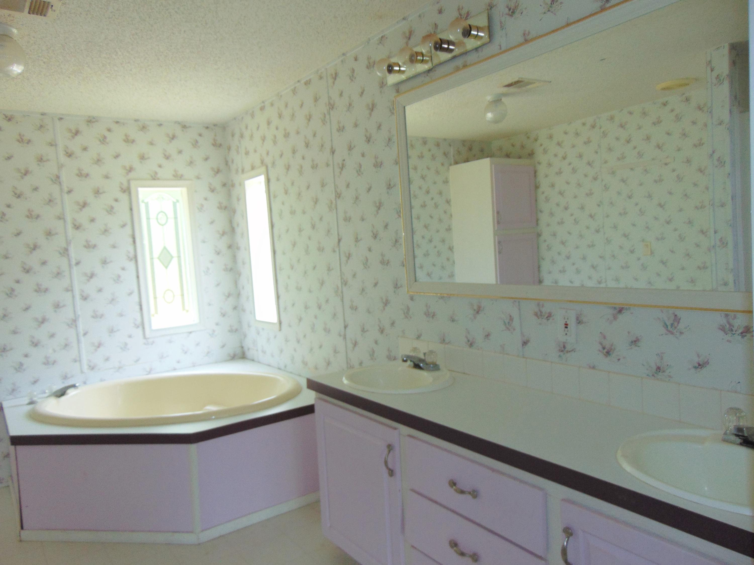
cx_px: 377
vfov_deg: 54.9
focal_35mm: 25
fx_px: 545
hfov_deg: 69.4
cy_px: 282
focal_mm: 4.5
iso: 80
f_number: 3
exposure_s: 1/40
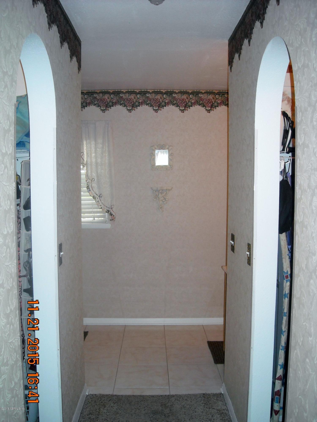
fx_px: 427
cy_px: 211
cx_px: 158
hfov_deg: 40.7
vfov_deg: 52.6
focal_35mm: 35
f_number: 2.8
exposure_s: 1/60
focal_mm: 5.7
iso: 200
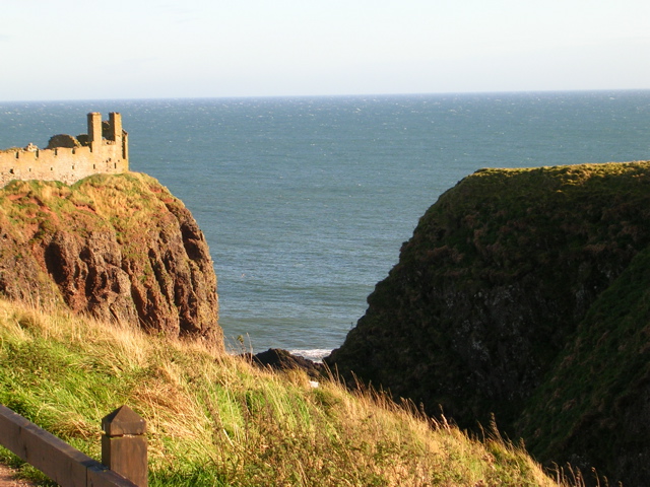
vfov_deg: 12.9
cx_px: 325
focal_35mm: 115
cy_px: 244
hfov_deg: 17.1
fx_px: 2159
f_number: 4.9
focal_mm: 17.4
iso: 50
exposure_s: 1/163
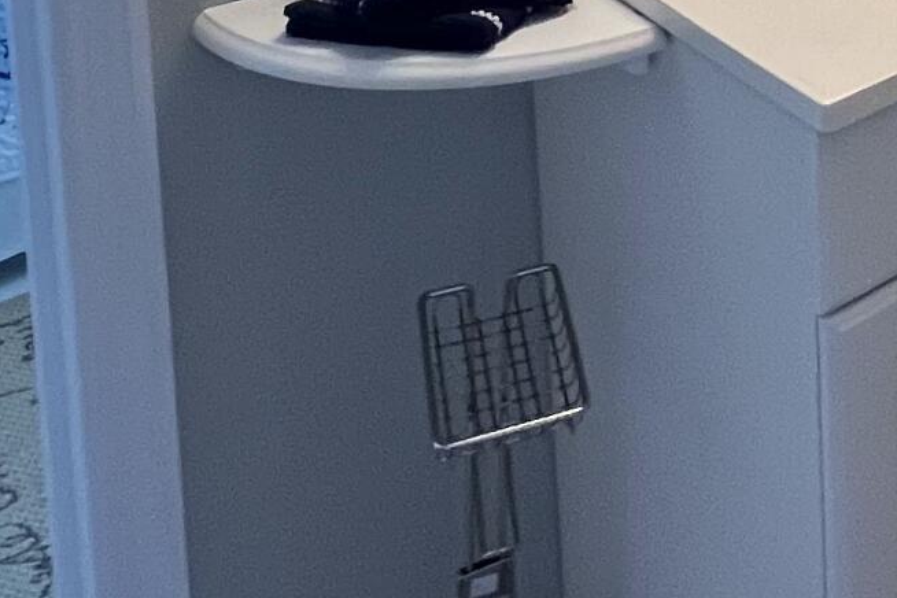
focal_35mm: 62
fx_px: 1545
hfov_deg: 25.9
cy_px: -569
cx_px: 1265
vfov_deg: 16.8
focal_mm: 1.57
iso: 250
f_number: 1.8
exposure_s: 1/120
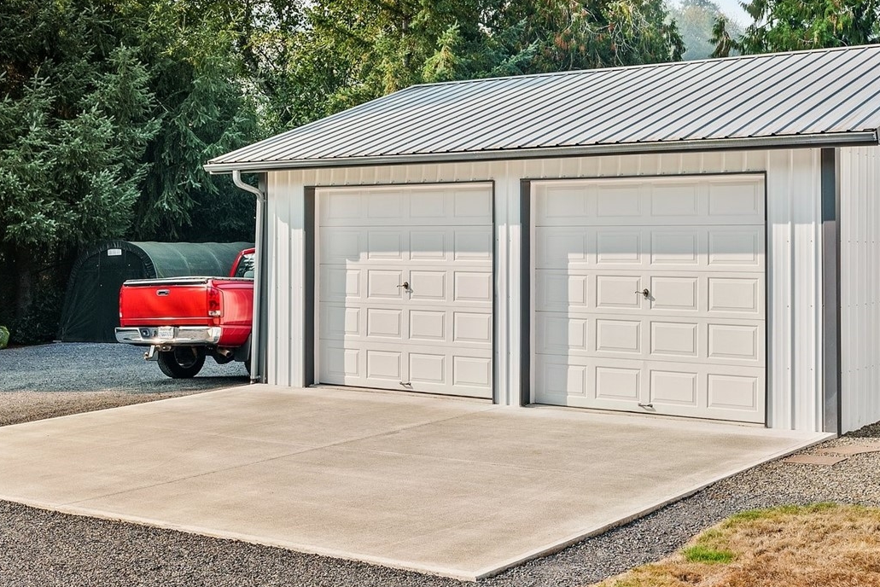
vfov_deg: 26.4
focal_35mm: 51
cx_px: 480
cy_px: 219
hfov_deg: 38.8
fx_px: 1247
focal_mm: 31
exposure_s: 1/125
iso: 500
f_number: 8
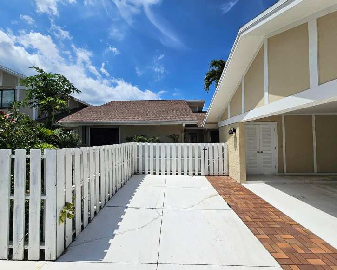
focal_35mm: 14
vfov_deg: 88.0
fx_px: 140
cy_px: 136
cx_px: 167
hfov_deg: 100.7
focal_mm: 2.2
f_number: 2.2
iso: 50
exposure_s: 1/6444
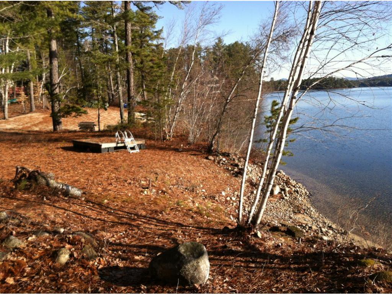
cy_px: 147
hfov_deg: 52.6
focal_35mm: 35
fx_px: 396
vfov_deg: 40.7
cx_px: 196
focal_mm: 3.85
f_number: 2.8
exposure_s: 1/556
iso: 80
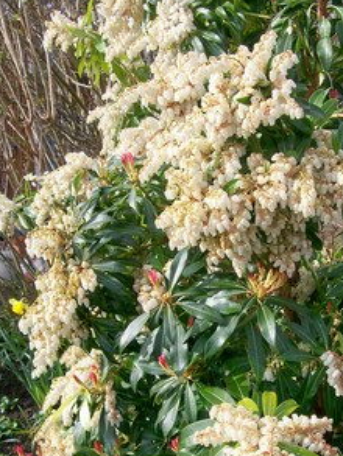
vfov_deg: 35.4
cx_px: 226
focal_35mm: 54
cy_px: 271
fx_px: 713
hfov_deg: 26.9
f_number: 4.8
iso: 80
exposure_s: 1/279
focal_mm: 6
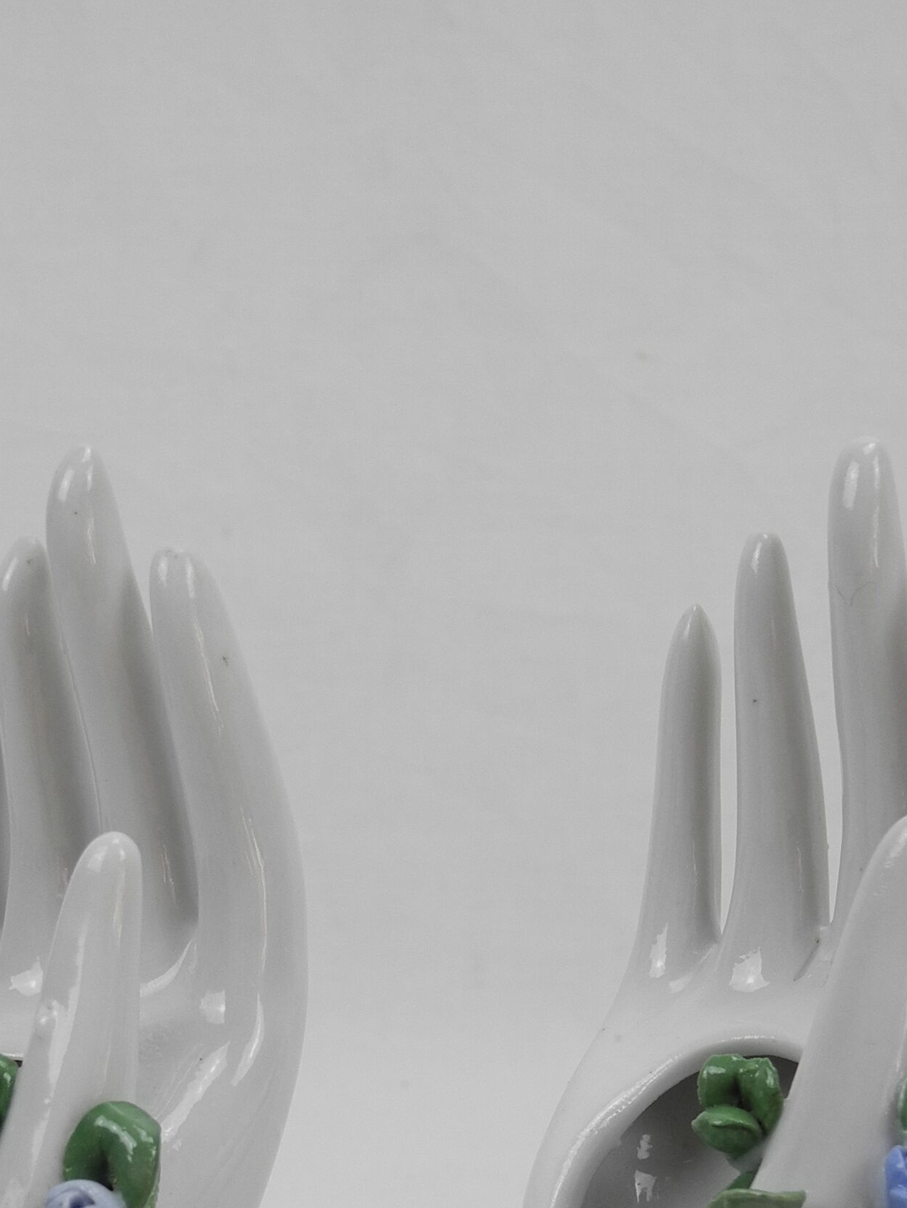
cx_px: 365
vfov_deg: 30.6
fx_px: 2131
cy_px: 1038
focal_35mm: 61
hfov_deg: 24.0
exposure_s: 1/118
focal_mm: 6
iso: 100
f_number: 2.8
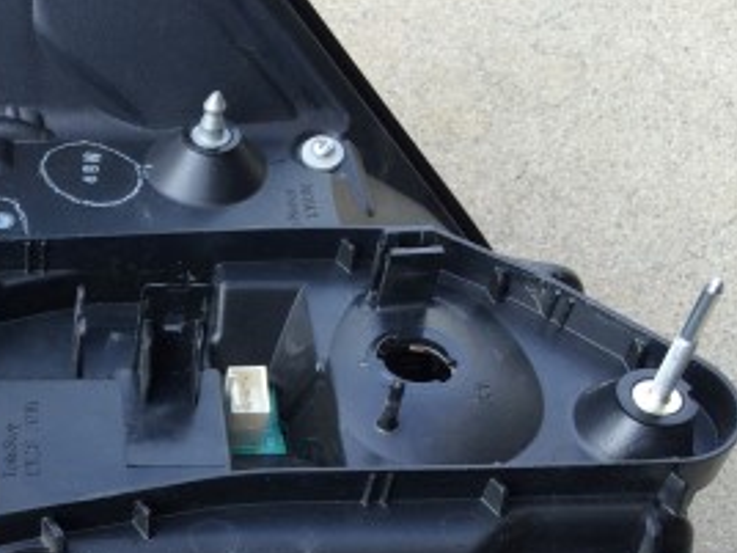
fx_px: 1384
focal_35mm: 65
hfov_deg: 28.0
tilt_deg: -67.3
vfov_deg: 21.5
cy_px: 594
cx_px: -6
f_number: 2.2
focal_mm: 4.15
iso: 32
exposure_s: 1/140
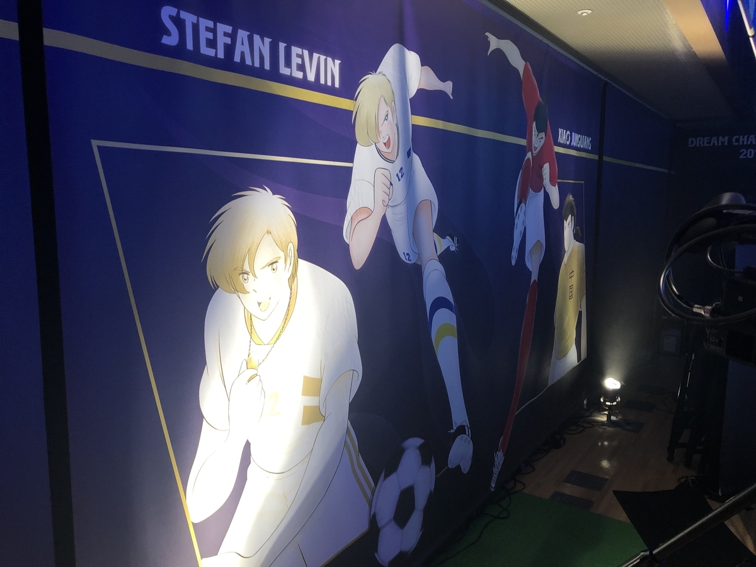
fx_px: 612
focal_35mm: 28
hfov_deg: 63.4
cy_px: 284
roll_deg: -0.3
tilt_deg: -7.1
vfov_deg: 49.7
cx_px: 378
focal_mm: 3.99
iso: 40
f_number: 1.8
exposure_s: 1/17
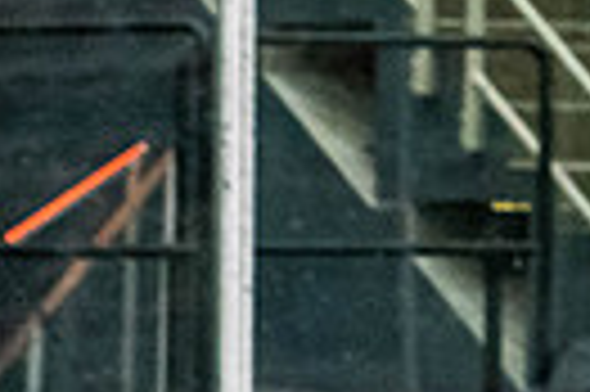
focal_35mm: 834
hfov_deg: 2.5
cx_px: -742
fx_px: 13651
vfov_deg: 1.6
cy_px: 849
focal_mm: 110
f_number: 2.8
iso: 3200
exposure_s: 1/640
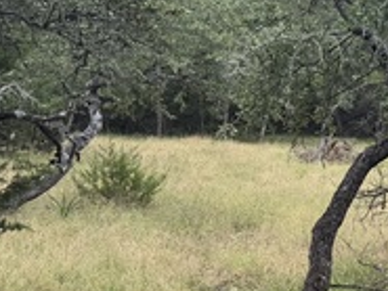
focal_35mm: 83
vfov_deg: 17.8
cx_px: 535
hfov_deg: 20.9
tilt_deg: -3.6
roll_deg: +0.0
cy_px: 117
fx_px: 931
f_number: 1.78
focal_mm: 6.76
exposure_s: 1/1005
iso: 100
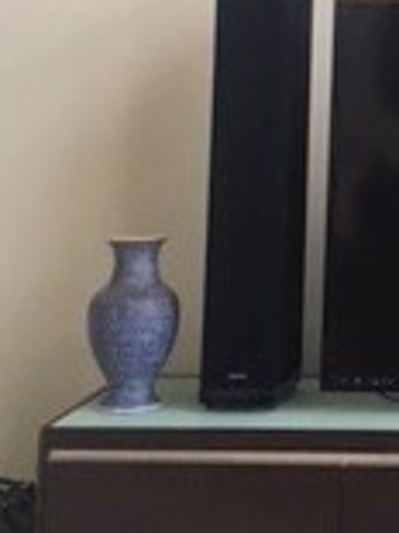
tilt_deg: +9.8
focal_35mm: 120
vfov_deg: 15.2
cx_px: 592
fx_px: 1847
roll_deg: -0.9
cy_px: -258
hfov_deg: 11.8
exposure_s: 1/40
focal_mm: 4.15
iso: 25
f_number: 2.2
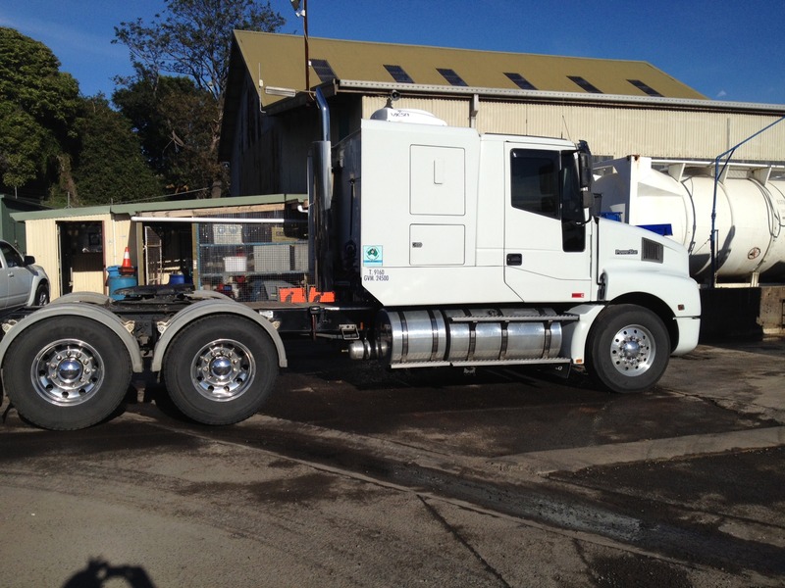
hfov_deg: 52.6
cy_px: 294
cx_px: 392
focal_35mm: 35
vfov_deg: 40.7
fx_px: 794
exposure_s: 1/3953
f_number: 2.4
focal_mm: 4.28
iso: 50
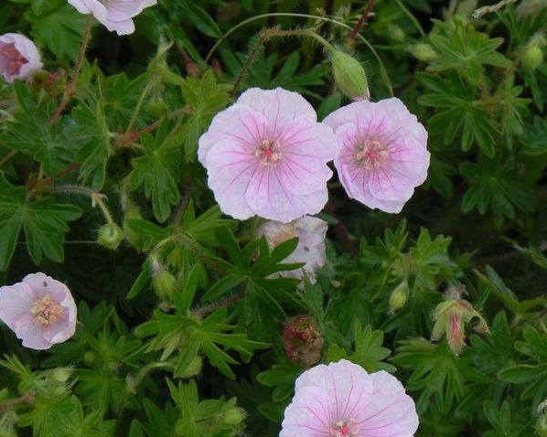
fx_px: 4483
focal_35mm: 277
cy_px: 330
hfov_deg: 7.0
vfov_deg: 5.6
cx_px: 274
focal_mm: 37.7
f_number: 5
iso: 160
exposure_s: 1/800
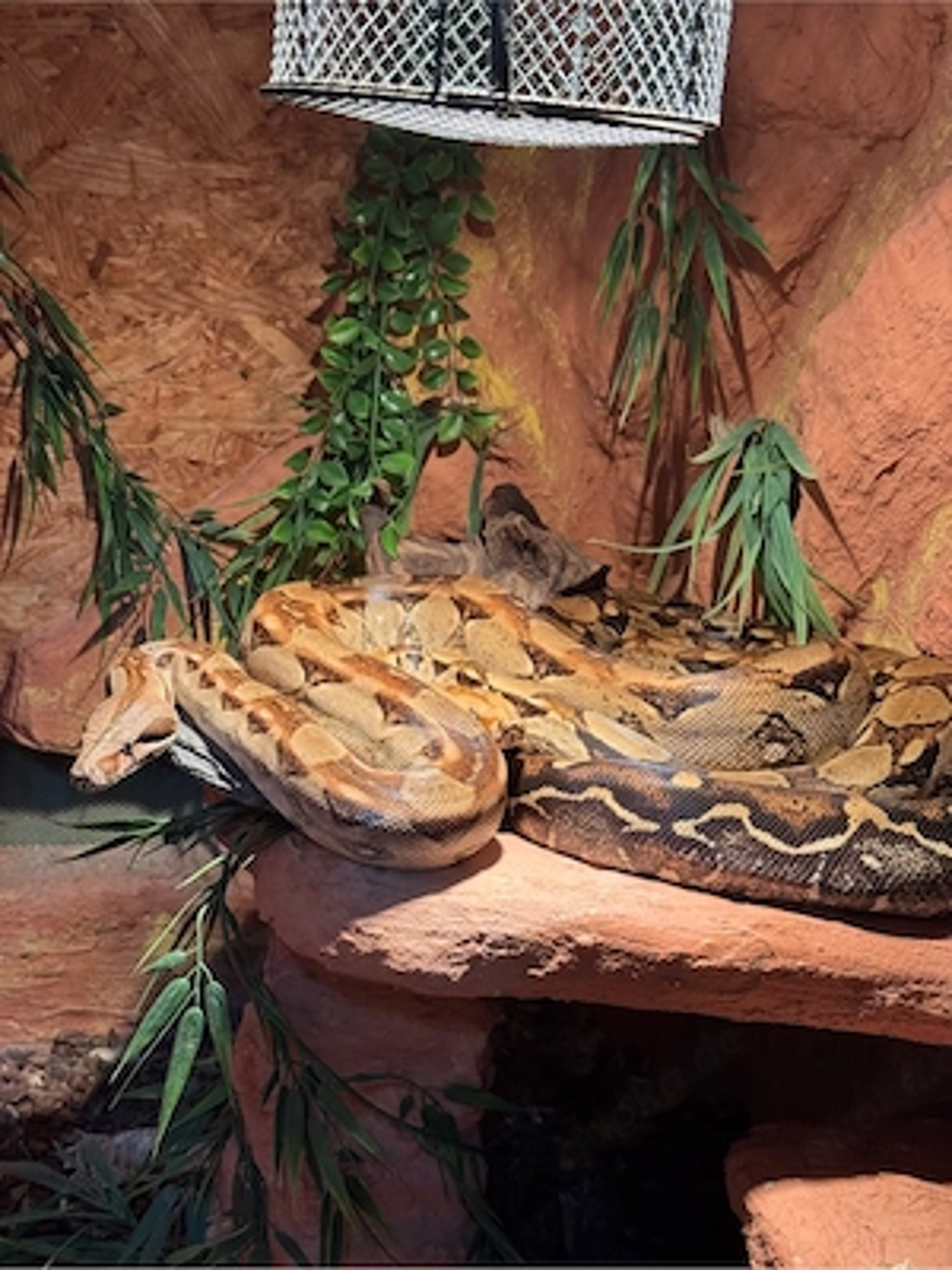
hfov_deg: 30.3
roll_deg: -5.4
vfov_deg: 39.7
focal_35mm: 48
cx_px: 476
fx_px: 1760
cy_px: 635
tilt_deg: -13.2
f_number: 1.78
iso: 200
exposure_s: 1/50
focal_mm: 6.76
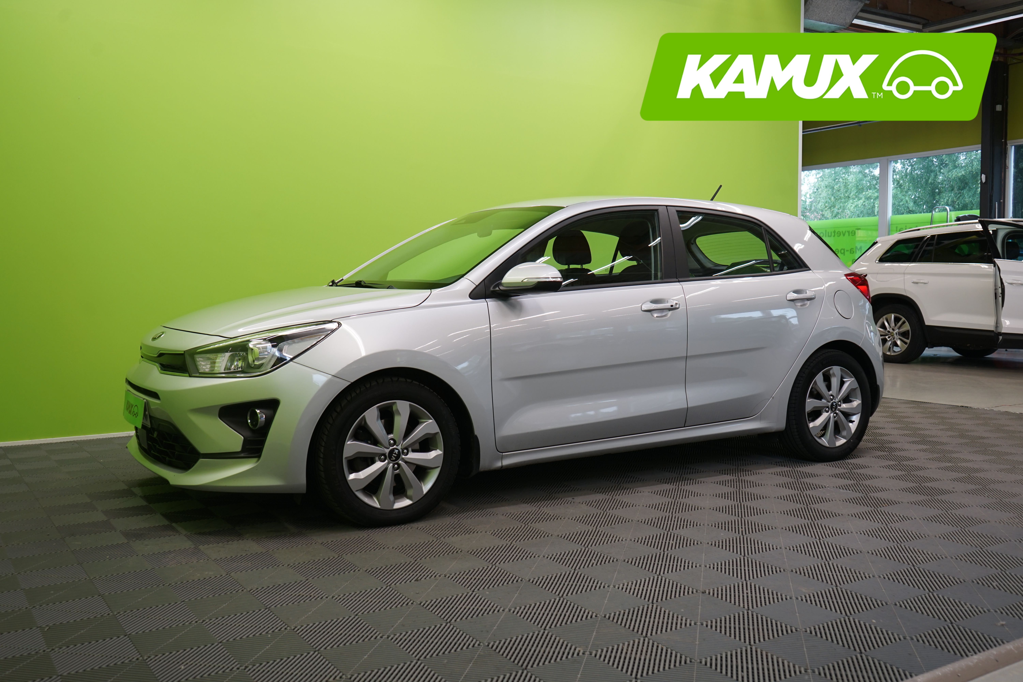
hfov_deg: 57.2
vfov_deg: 40.0
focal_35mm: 33
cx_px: 512
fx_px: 938
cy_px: 341
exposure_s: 1/30
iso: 400
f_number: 5.6
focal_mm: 33
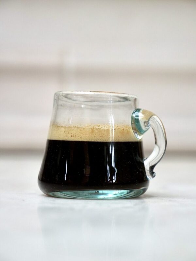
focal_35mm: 120
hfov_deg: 12.3
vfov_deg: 16.4
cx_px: 98
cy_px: 130
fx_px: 906
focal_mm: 60
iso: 800
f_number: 4
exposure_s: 1/125
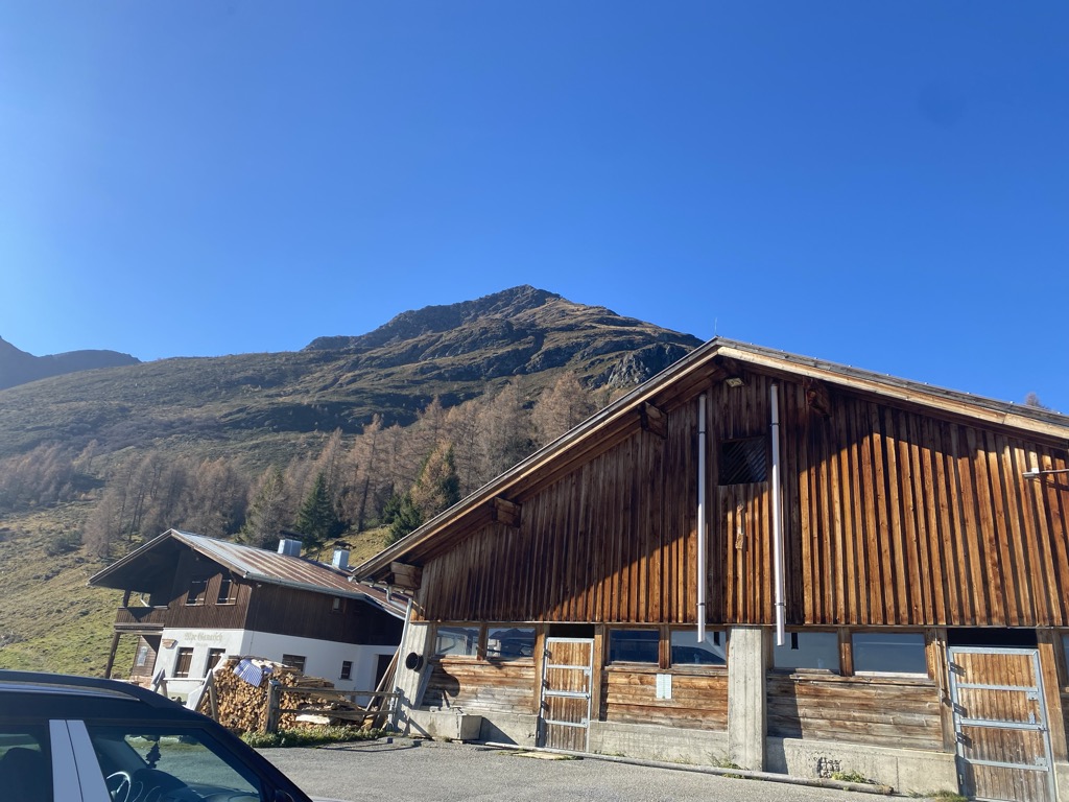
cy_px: 401
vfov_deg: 53.1
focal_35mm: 26
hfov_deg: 67.3
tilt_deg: +22.8
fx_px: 803
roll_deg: -5.1
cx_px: 534
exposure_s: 1/1429
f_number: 1.8
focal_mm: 4.25
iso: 32
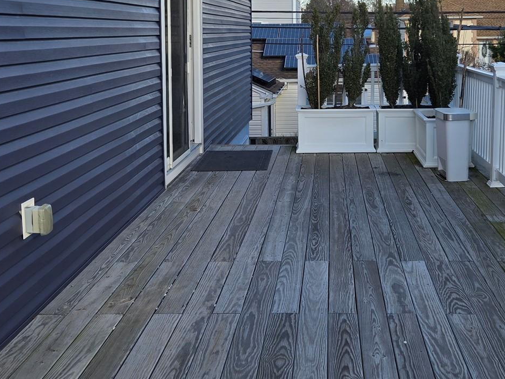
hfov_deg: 38.0
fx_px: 730
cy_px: 105
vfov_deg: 28.8
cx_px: 310
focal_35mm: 50
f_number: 1.8
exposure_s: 1/719
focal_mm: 5.4
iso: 25
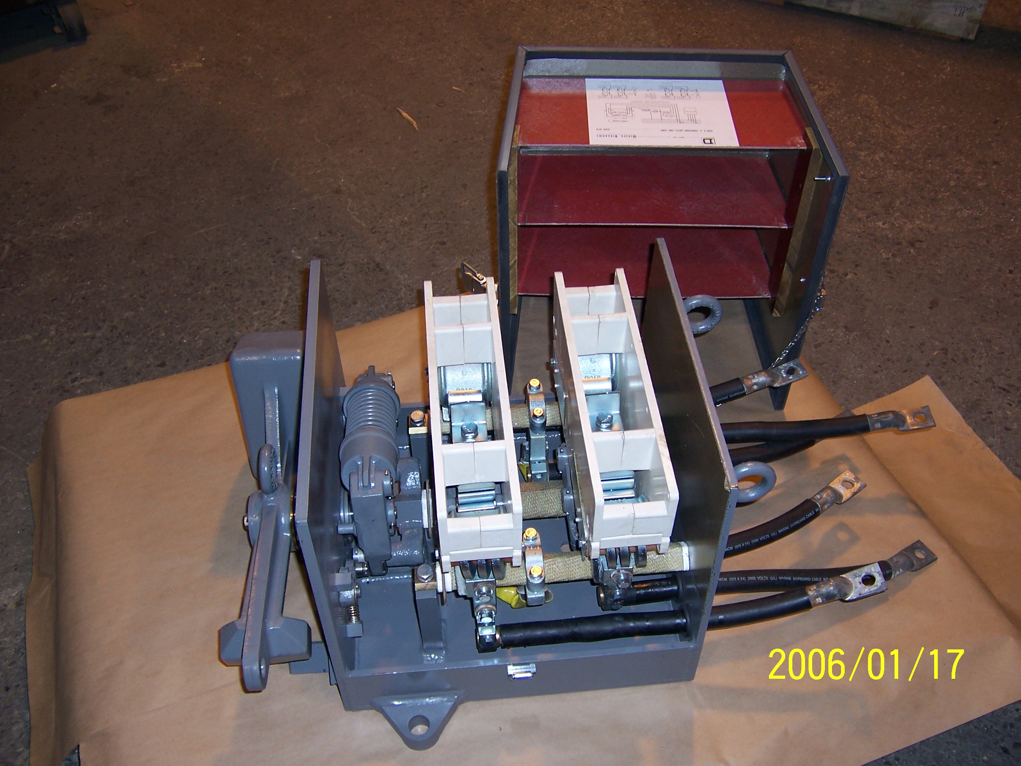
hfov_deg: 55.4
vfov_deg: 42.9
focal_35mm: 33
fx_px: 973
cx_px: 510
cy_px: 383
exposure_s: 1/60
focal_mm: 5.5
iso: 80
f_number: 2.8
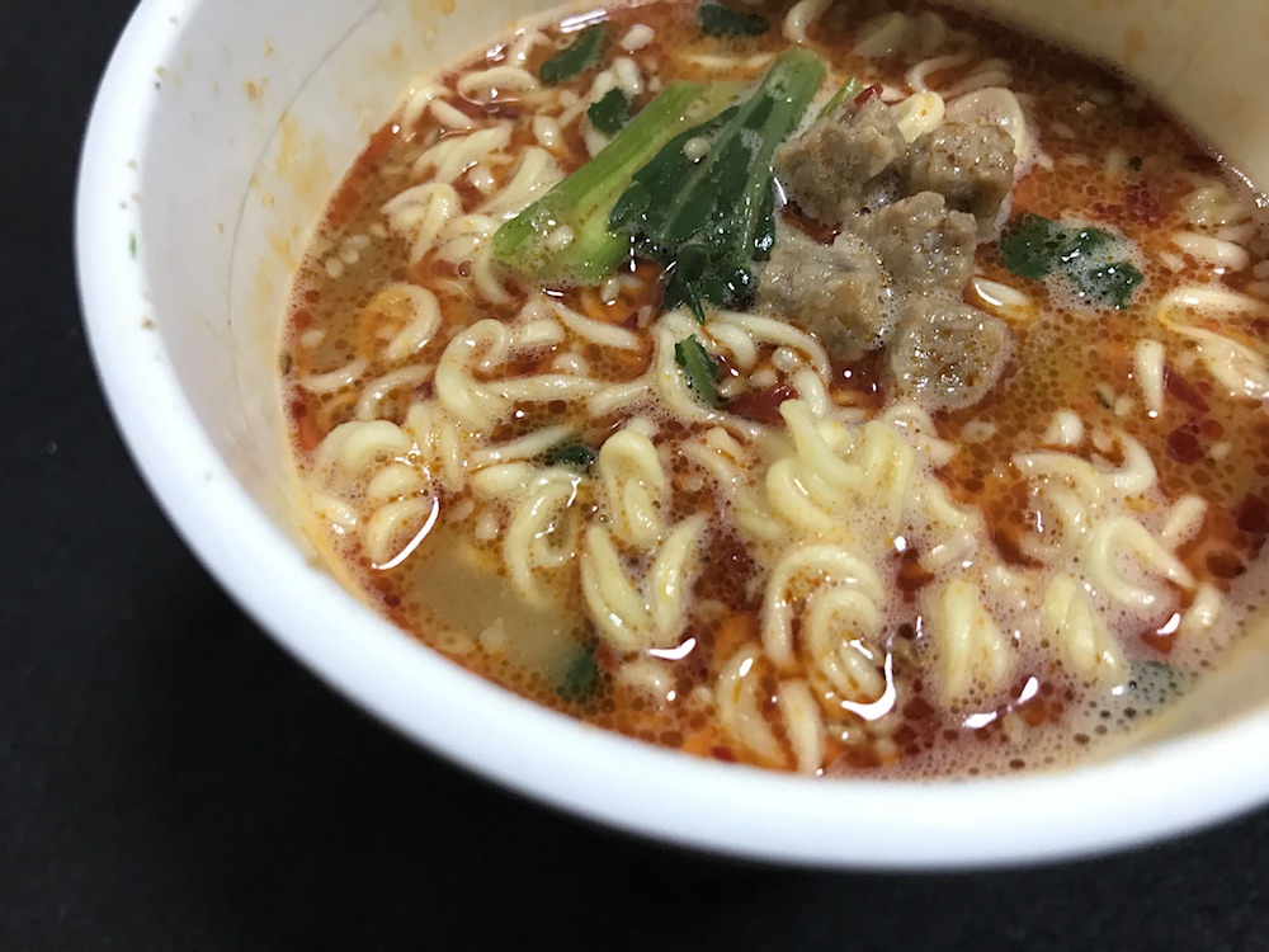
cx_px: 634
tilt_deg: -59.8
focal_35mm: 28
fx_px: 1026
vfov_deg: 49.7
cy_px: 476
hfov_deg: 63.4
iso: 50
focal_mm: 3.99
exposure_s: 1/15
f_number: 1.8
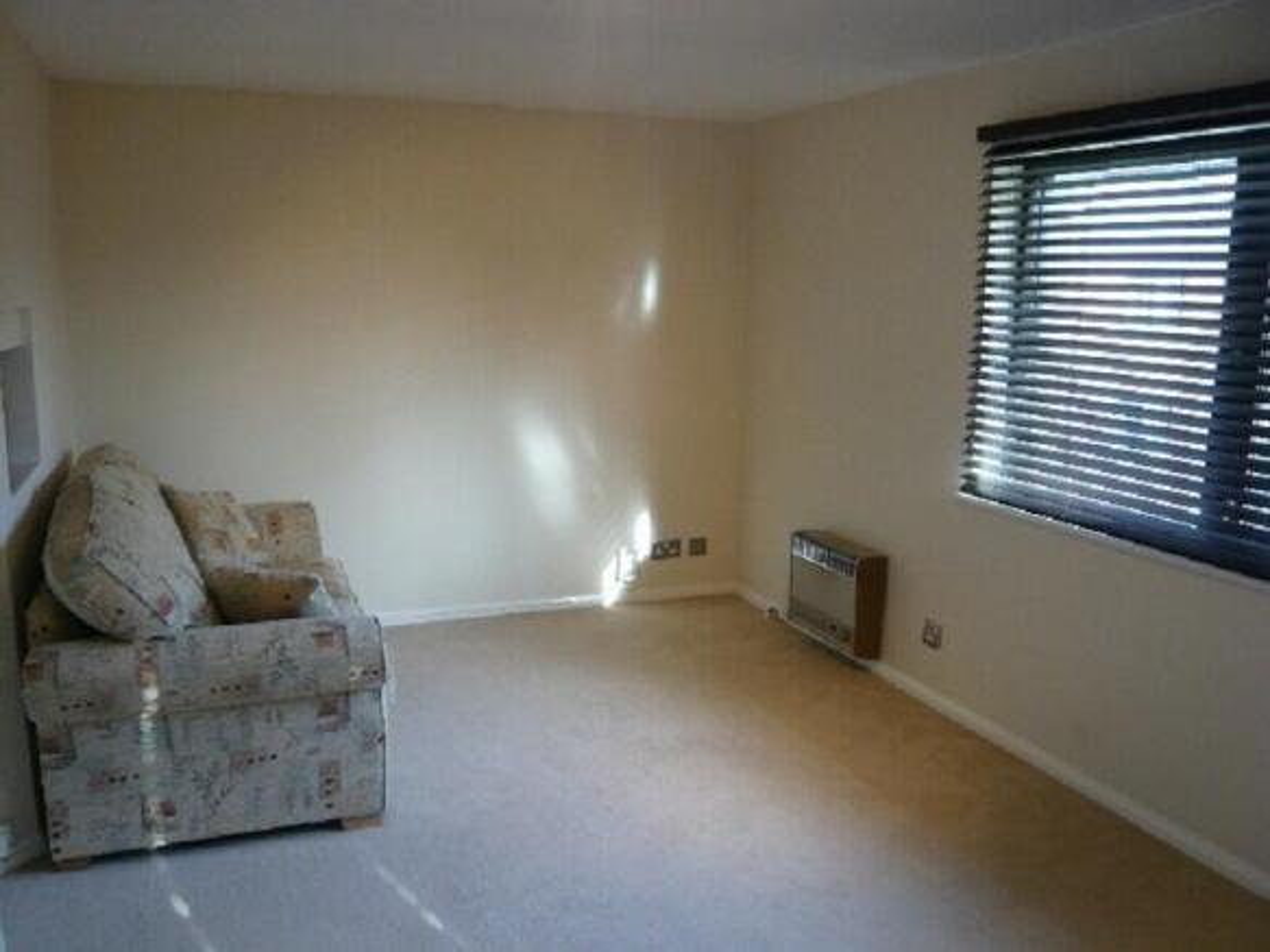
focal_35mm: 28
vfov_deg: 49.7
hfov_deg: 63.5
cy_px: 476
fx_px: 1027
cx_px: 635
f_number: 2.8
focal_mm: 4.6
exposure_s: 1/30
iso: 160
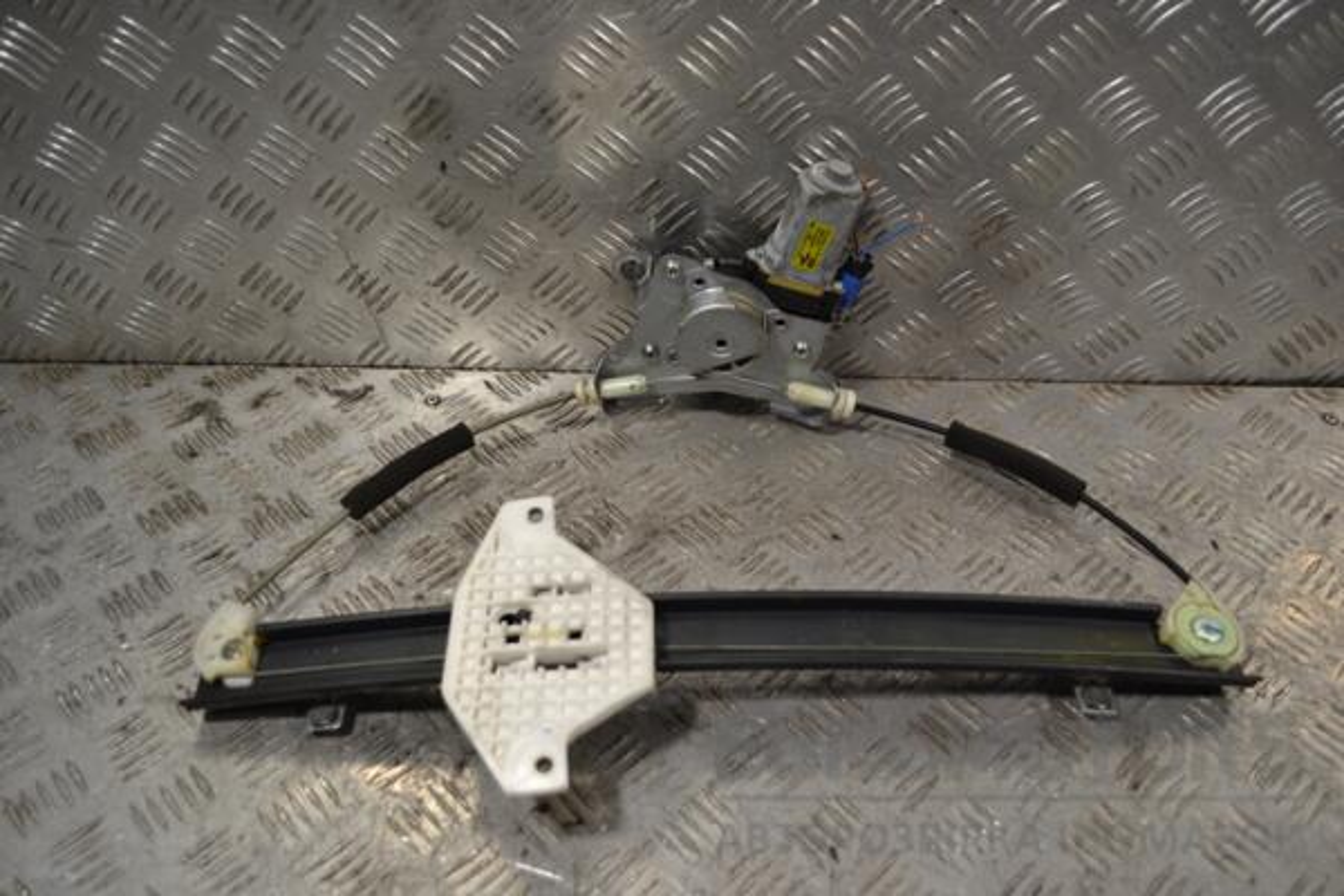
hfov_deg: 57.2
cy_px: 448
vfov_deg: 40.0
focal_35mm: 33
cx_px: 672
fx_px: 1232
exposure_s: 1/60
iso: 100
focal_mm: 22
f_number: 4
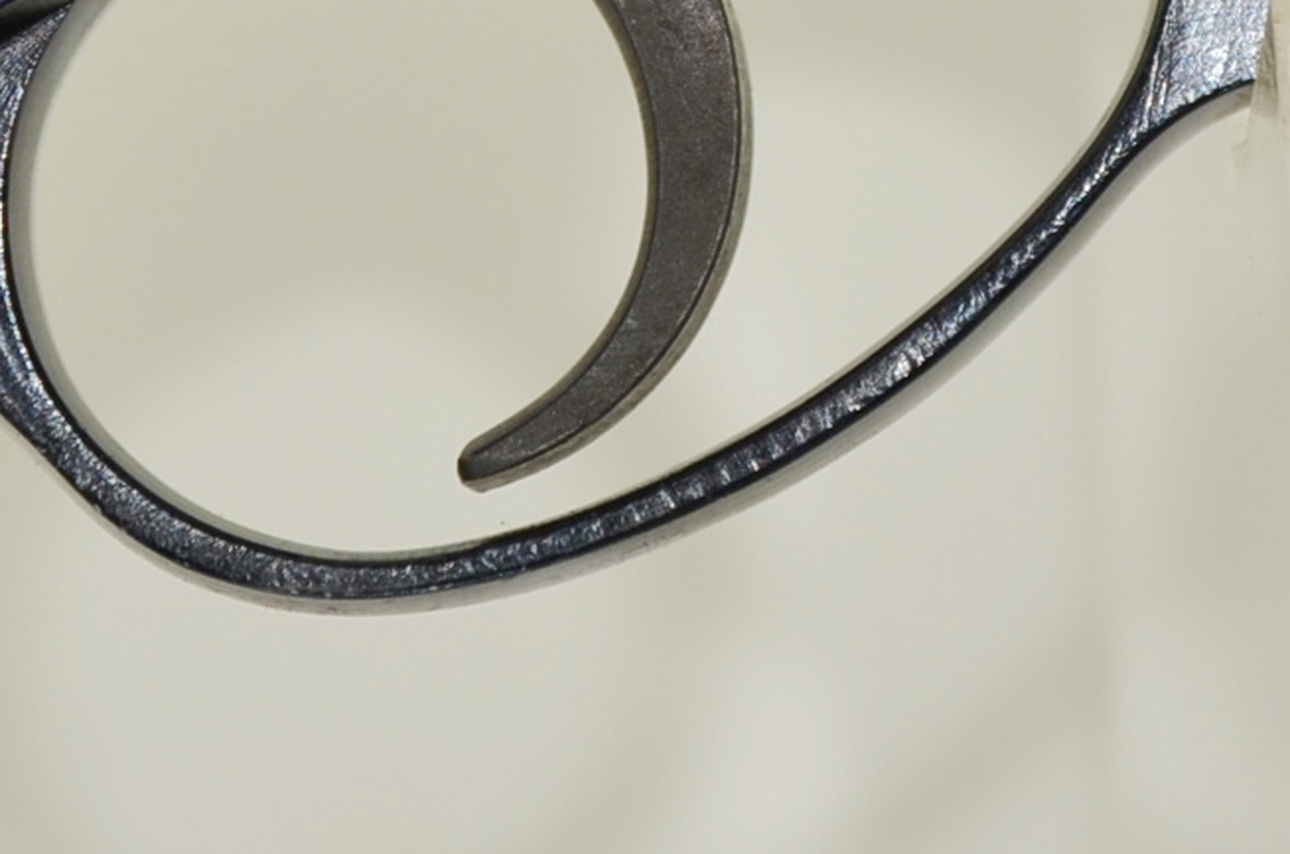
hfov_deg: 2.7
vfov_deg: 1.8
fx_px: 27277
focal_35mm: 763
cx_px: 503
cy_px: -517
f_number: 5.6
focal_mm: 135
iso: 200
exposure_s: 1/125
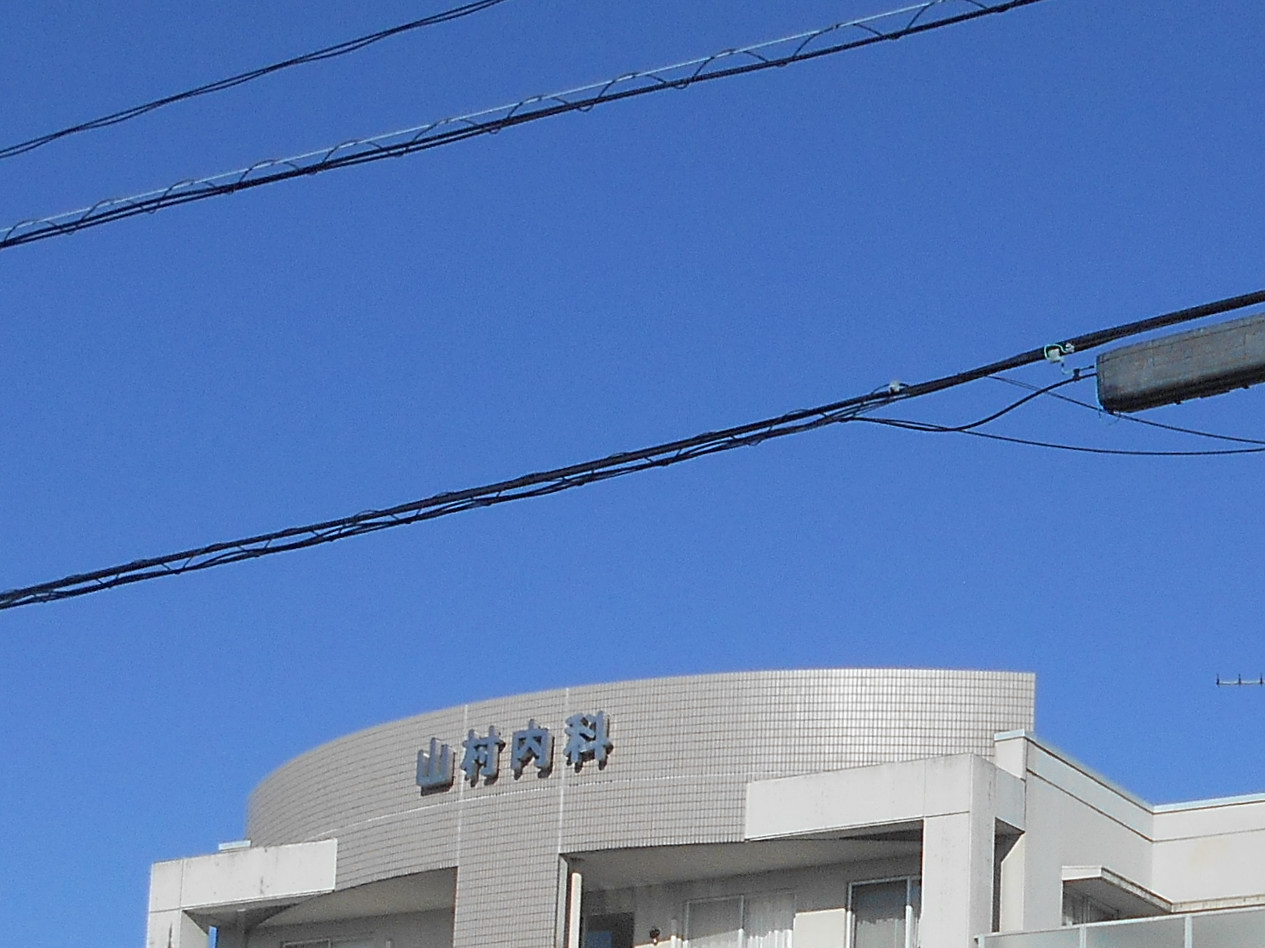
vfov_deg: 18.6
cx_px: 744
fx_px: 2740
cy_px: 1136
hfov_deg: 26.0
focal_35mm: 75
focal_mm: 4.6
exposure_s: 1/1600
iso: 80
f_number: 3.2
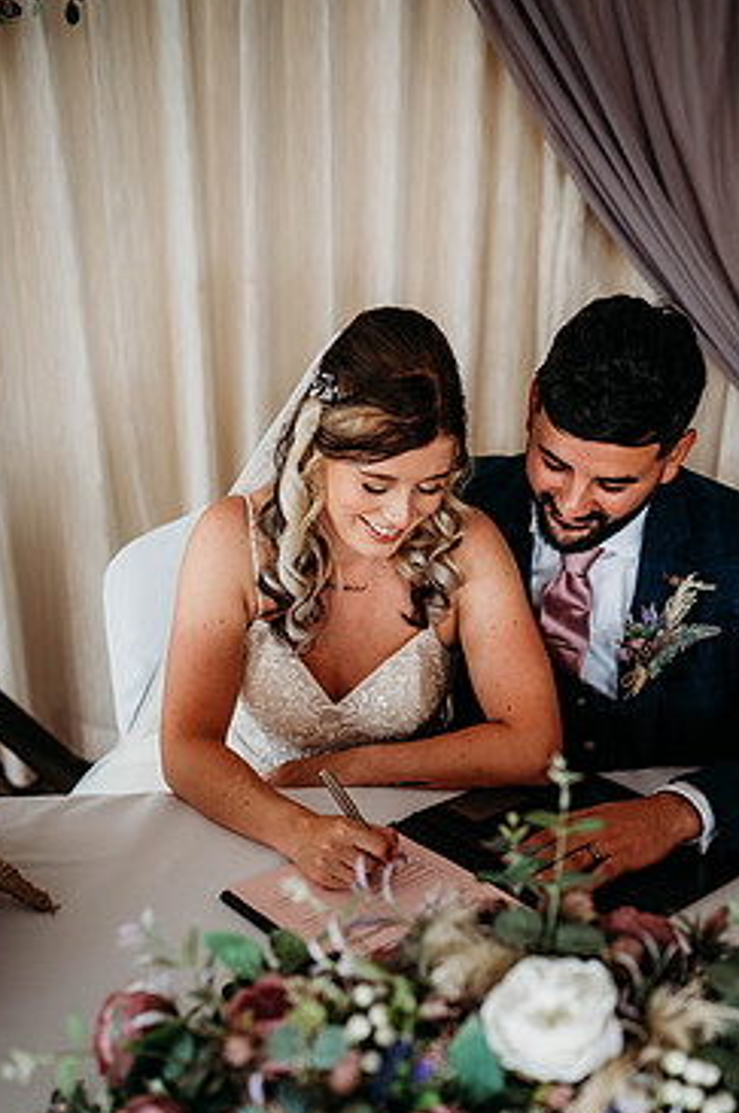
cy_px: 672
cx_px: 415
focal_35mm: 43
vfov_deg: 45.2
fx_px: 1328
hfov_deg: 31.1
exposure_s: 1/200
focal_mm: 35
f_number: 2
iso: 400
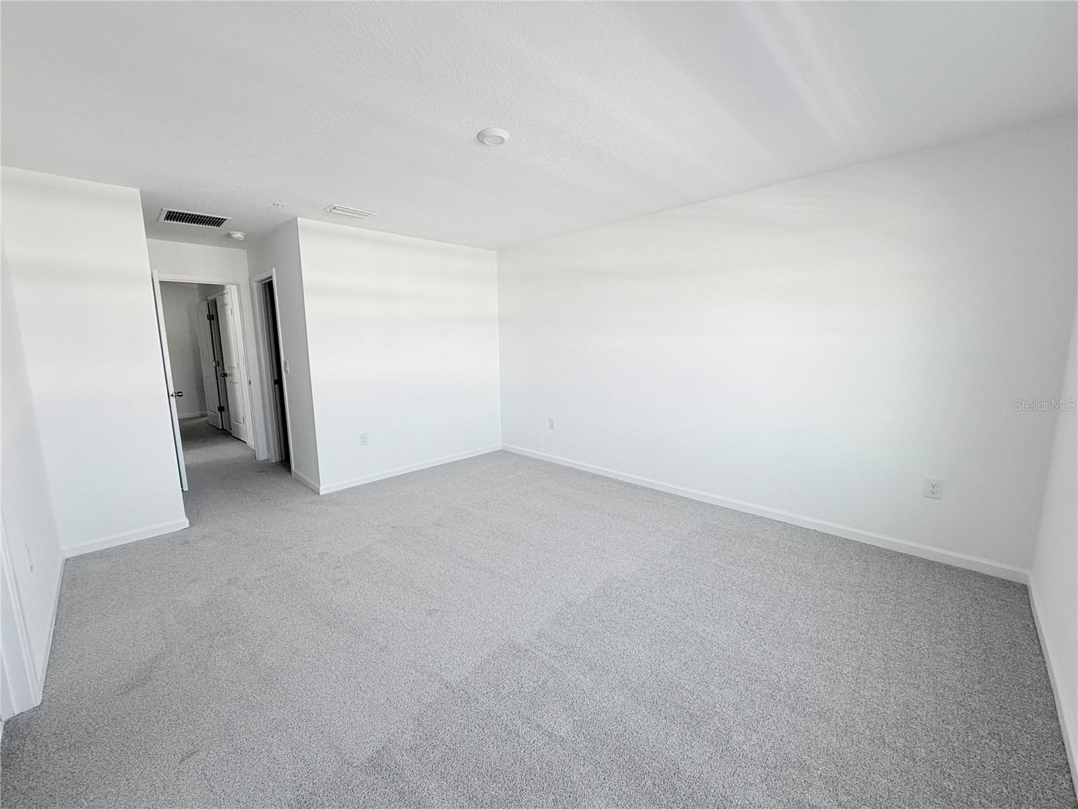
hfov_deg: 102.1
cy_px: 404
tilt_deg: -8.7
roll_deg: +1.0
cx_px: 539
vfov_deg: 85.7
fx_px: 436
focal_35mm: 14
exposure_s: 1/99
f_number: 2.2
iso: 100
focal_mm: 2.22
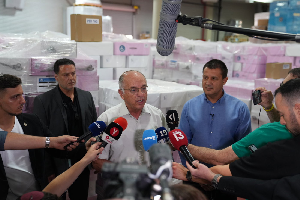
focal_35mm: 44
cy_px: 100
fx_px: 367
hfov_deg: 44.5
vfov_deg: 30.6
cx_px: 150
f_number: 2.8
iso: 1600
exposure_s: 1/160
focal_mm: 44
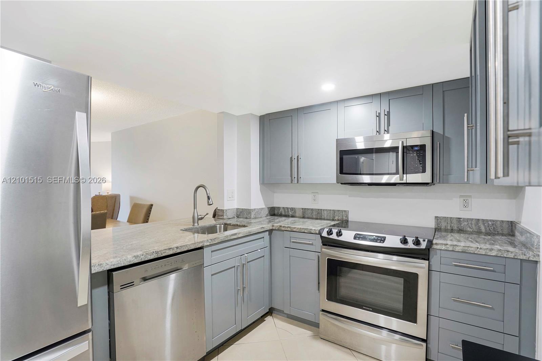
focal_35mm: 16
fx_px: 241
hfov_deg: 96.7
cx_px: 271
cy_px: 180
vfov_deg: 73.7
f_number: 8
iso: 400
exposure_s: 1/6
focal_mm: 16
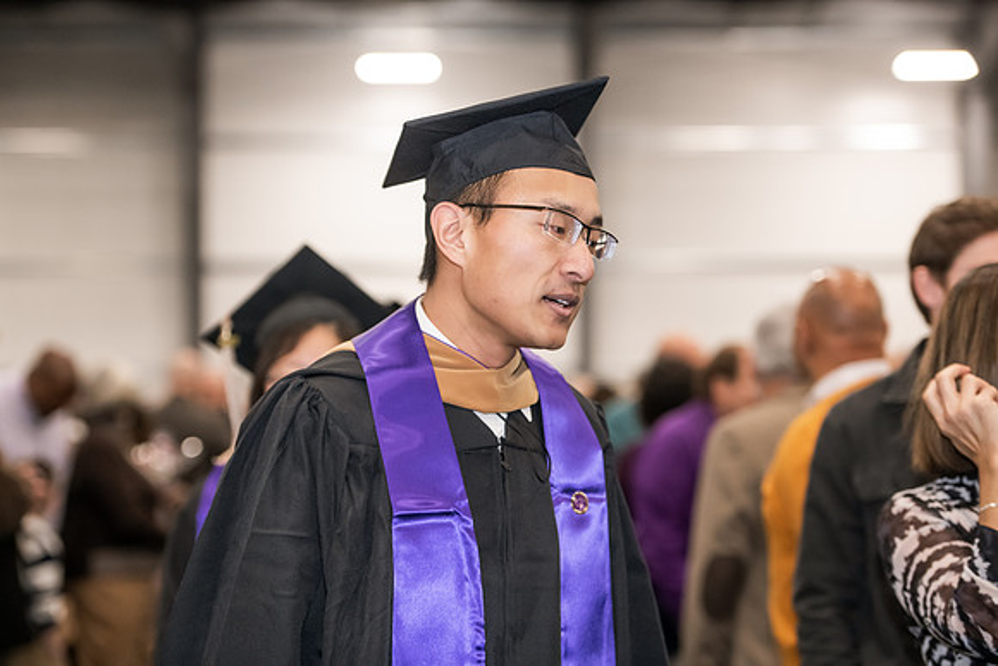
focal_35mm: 100
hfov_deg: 20.4
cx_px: 499
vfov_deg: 13.7
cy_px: 333
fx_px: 2773
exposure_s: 1/200
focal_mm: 100
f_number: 3.2
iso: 2000
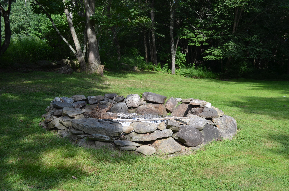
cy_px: 96
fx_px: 336
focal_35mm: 42
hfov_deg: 46.5
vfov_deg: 31.8
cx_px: 144
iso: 200
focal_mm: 28
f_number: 6.3
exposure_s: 1/160
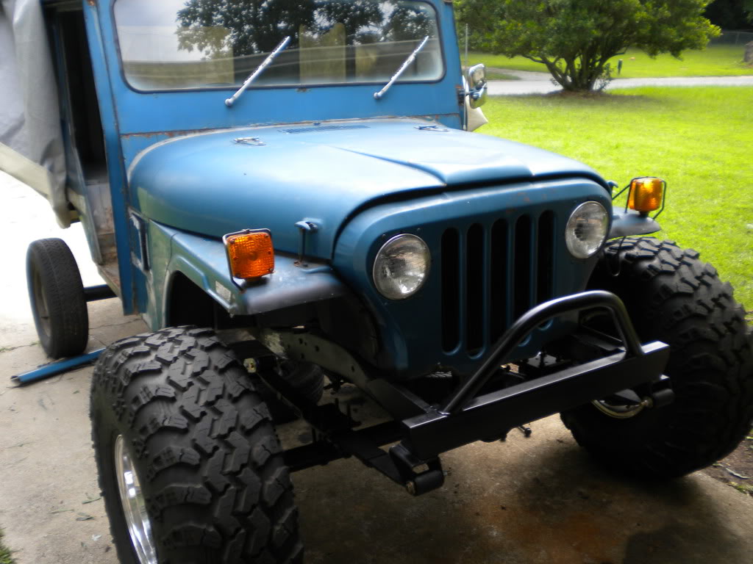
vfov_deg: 40.7
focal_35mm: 35
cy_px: 282
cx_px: 376
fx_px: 761
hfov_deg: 52.6
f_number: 3.1
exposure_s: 1/133
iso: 80
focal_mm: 6.3
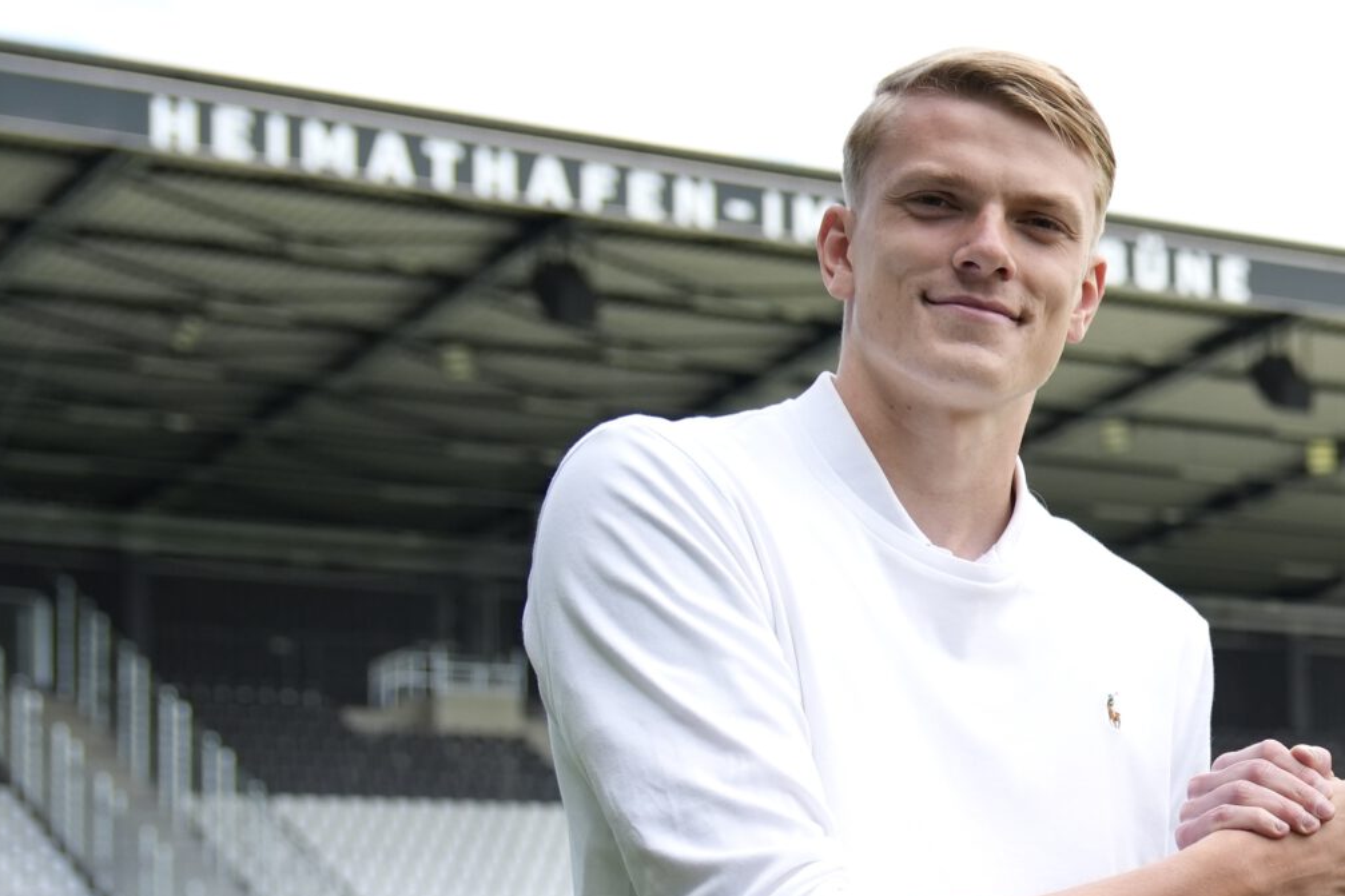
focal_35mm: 89
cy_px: 891
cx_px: 1377
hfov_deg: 21.9
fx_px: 3324
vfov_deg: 15.1
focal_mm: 35
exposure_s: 1/1250
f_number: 2.8
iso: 250
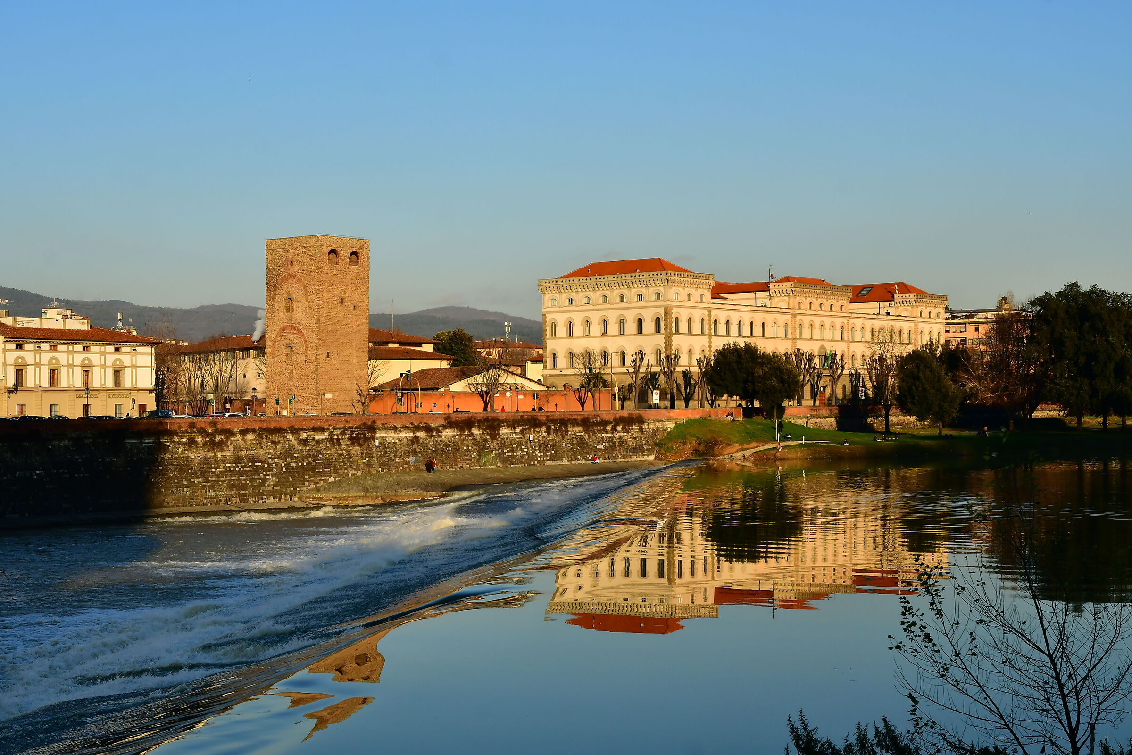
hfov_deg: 35.1
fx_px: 1792
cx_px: 566
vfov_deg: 23.8
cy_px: 378
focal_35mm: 57
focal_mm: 38
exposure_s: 1/1600
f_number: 8
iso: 400
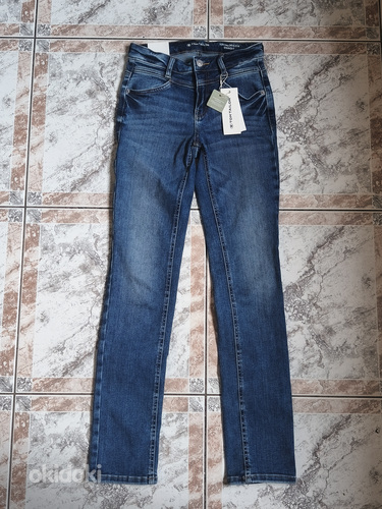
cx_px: 191
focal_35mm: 35
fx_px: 515
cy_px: 254
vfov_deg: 52.6
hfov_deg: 40.7
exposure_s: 1/50
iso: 400
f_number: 1.65
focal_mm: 6.18
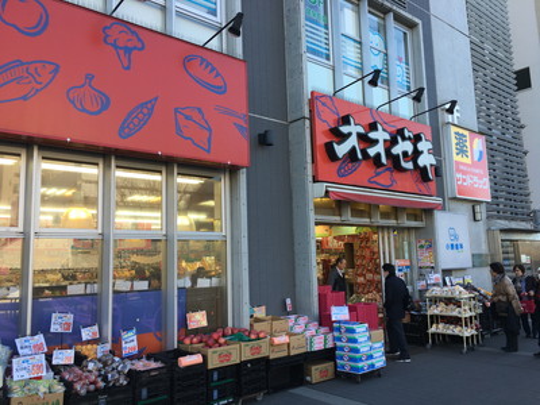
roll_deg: +1.4
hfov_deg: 61.7
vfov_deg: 48.2
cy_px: 202
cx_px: 270
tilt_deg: +7.9
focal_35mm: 29
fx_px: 452
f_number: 2.2
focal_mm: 4.15
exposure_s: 1/301
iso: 25
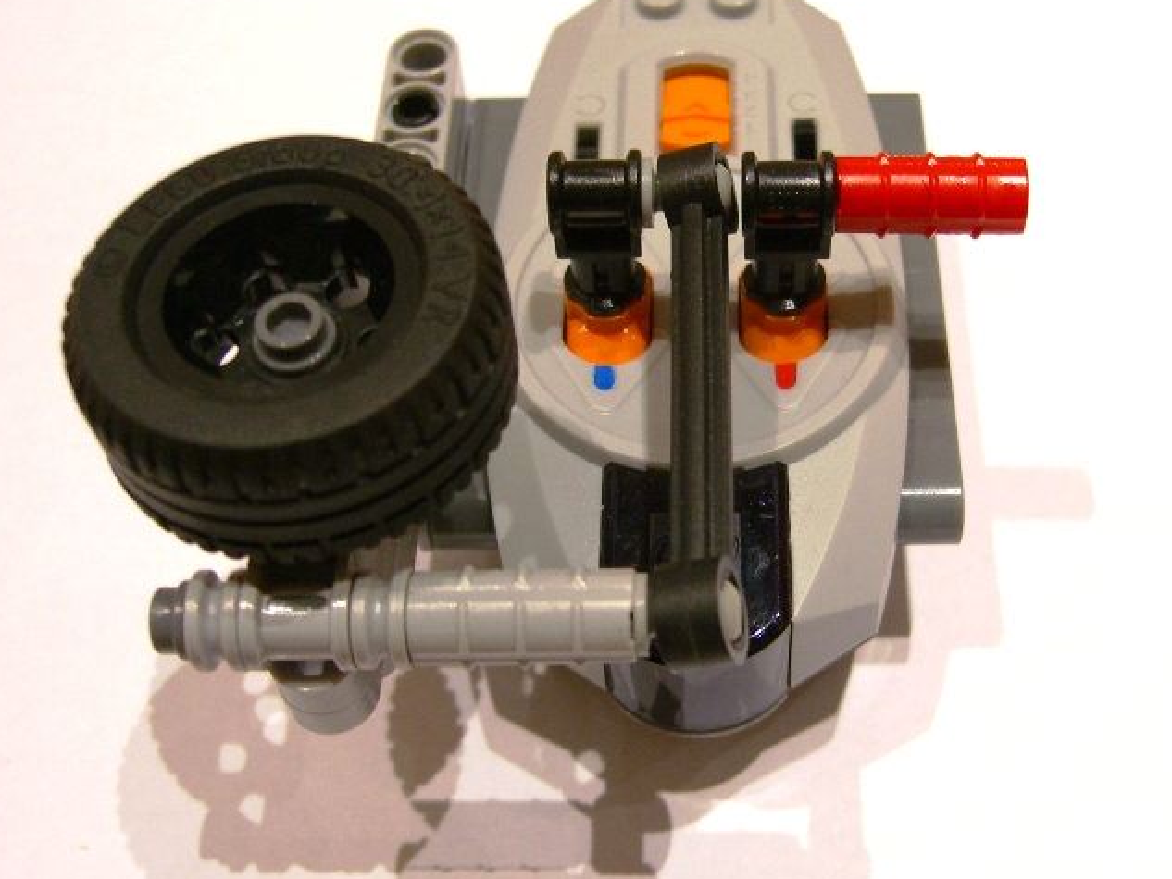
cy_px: 468
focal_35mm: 48
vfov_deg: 30.3
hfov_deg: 39.5
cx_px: 689
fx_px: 1625
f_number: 2.8
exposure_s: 1/25
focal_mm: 7.9
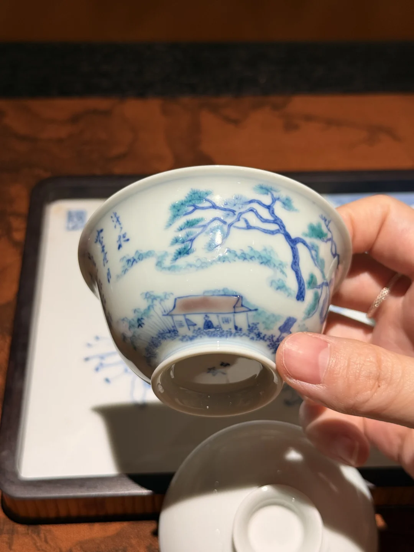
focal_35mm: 48
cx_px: 207
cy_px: 276
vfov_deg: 39.7
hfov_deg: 30.3
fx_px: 765
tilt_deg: -49.1
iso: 64
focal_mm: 6.76
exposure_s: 1/100
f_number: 1.78
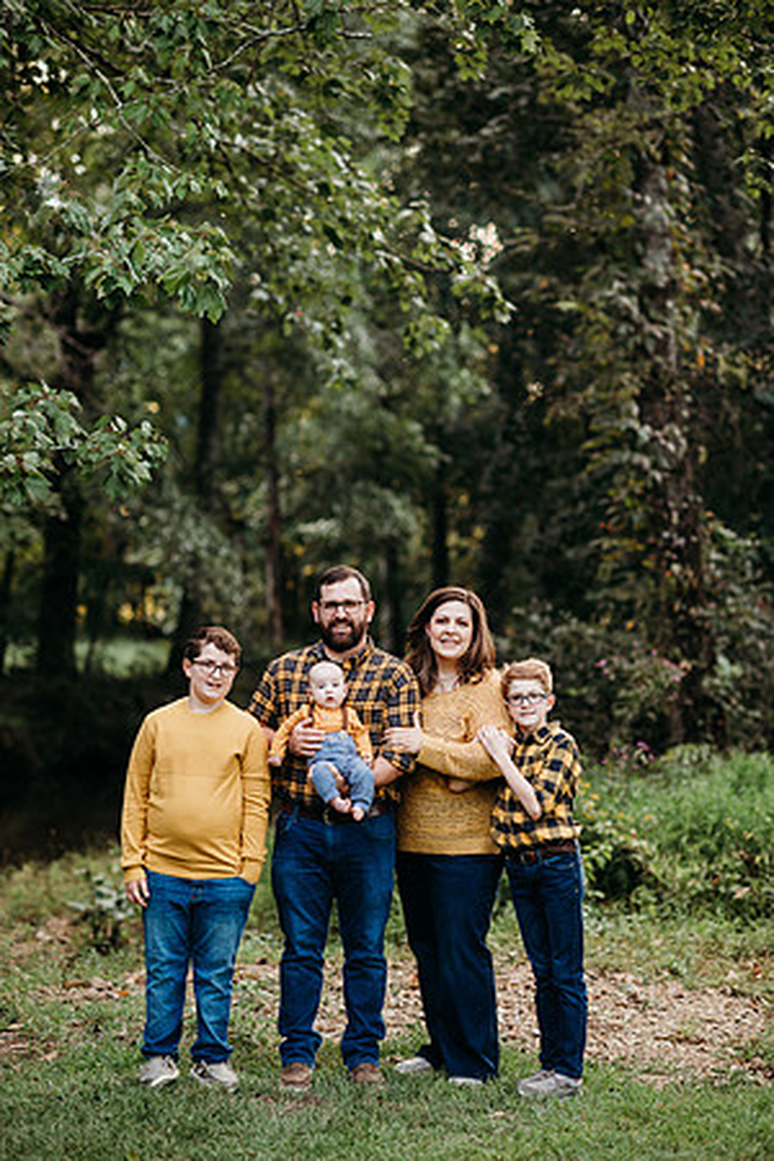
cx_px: 387
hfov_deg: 16.1
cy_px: 580
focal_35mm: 85
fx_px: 2741
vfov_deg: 23.9
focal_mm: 85
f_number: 2.2
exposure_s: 1/200
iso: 125
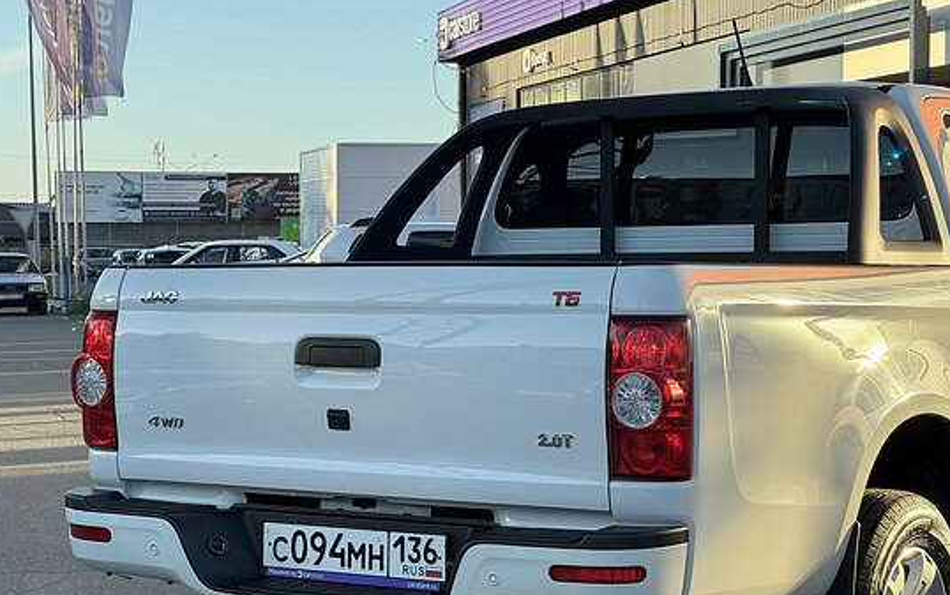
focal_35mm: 83
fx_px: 2150
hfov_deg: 24.9
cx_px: 471
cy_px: 357
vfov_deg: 15.7
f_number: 2.8
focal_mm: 9
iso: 32
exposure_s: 1/99
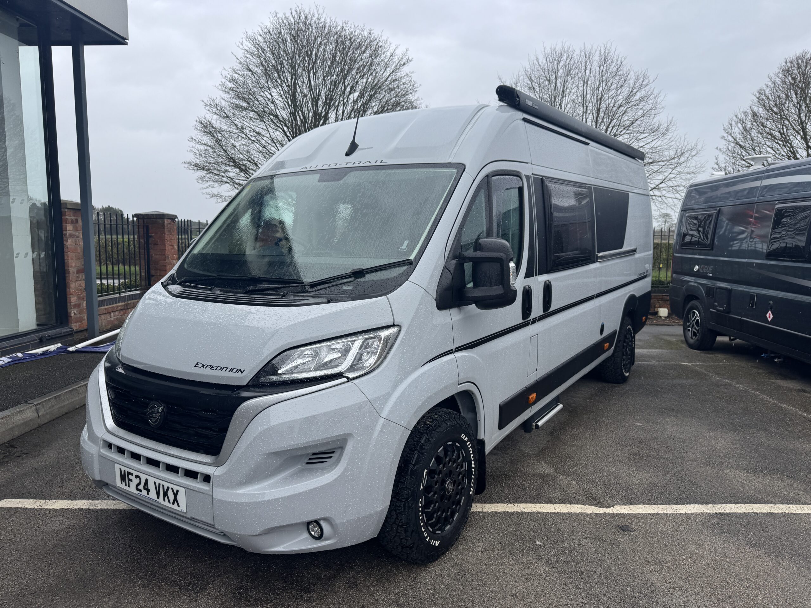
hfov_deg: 71.6
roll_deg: +1.4
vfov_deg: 56.8
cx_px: 406
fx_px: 562
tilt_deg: -5.9
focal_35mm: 24
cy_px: 304
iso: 80
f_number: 1.78
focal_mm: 6.76
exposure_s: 1/1076
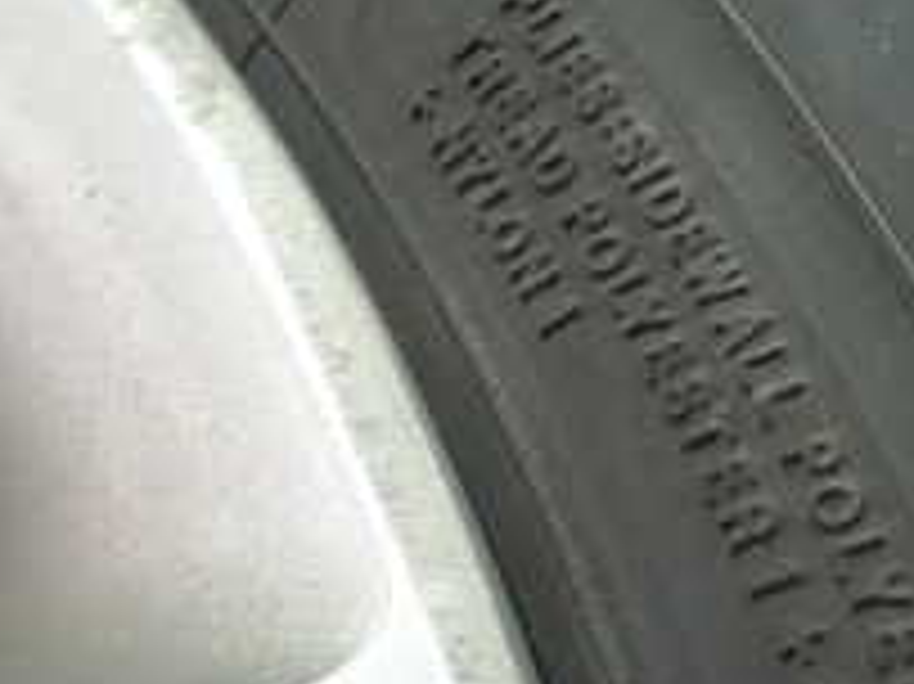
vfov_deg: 19.8
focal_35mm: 74
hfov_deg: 26.1
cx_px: 266
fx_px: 1953
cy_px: 418
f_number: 2
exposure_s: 1/50
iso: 200
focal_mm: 4.5
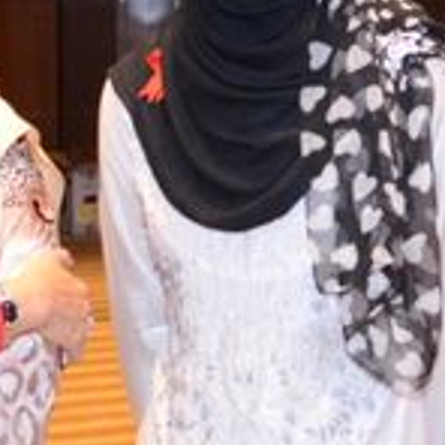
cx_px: 271
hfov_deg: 11.0
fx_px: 2302
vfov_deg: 11.0
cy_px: 111
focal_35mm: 158
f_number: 2.8
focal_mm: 23
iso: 1600
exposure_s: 1/60
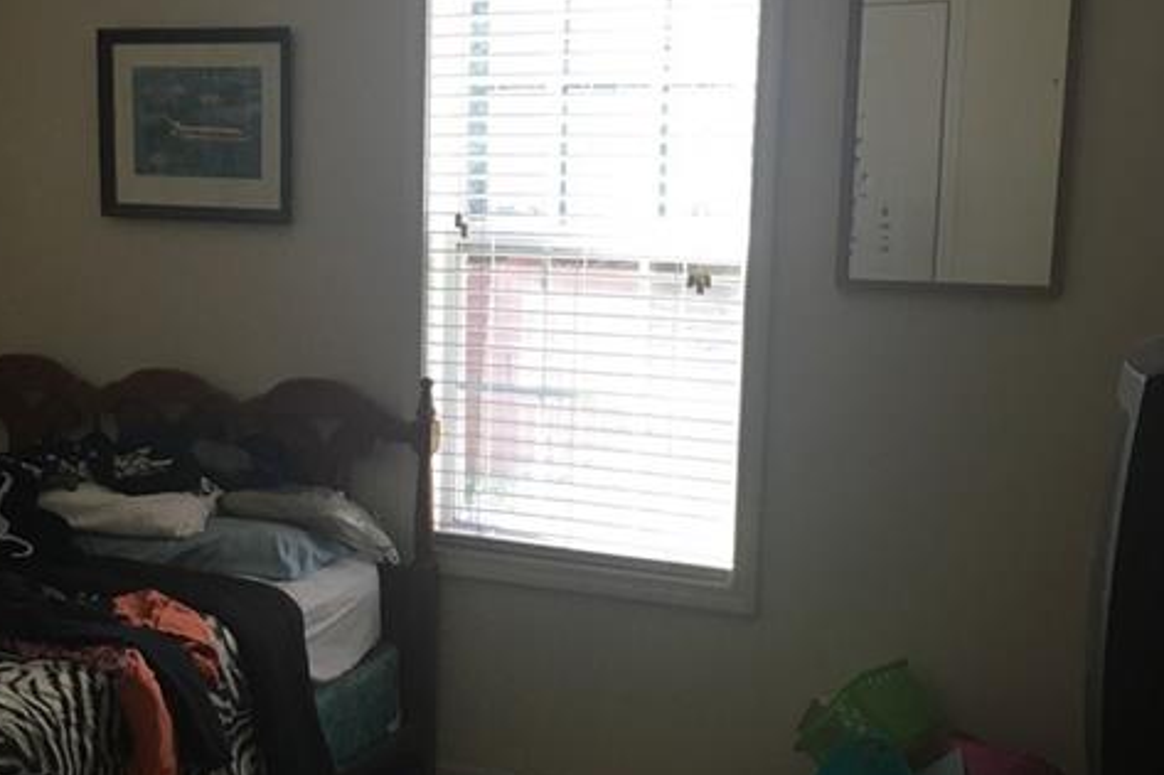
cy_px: 453
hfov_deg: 40.2
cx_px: 475
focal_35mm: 49
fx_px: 1584
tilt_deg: -8.2
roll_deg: -0.3
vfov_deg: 27.5
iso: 40
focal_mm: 4.15
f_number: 2.2
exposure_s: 1/30
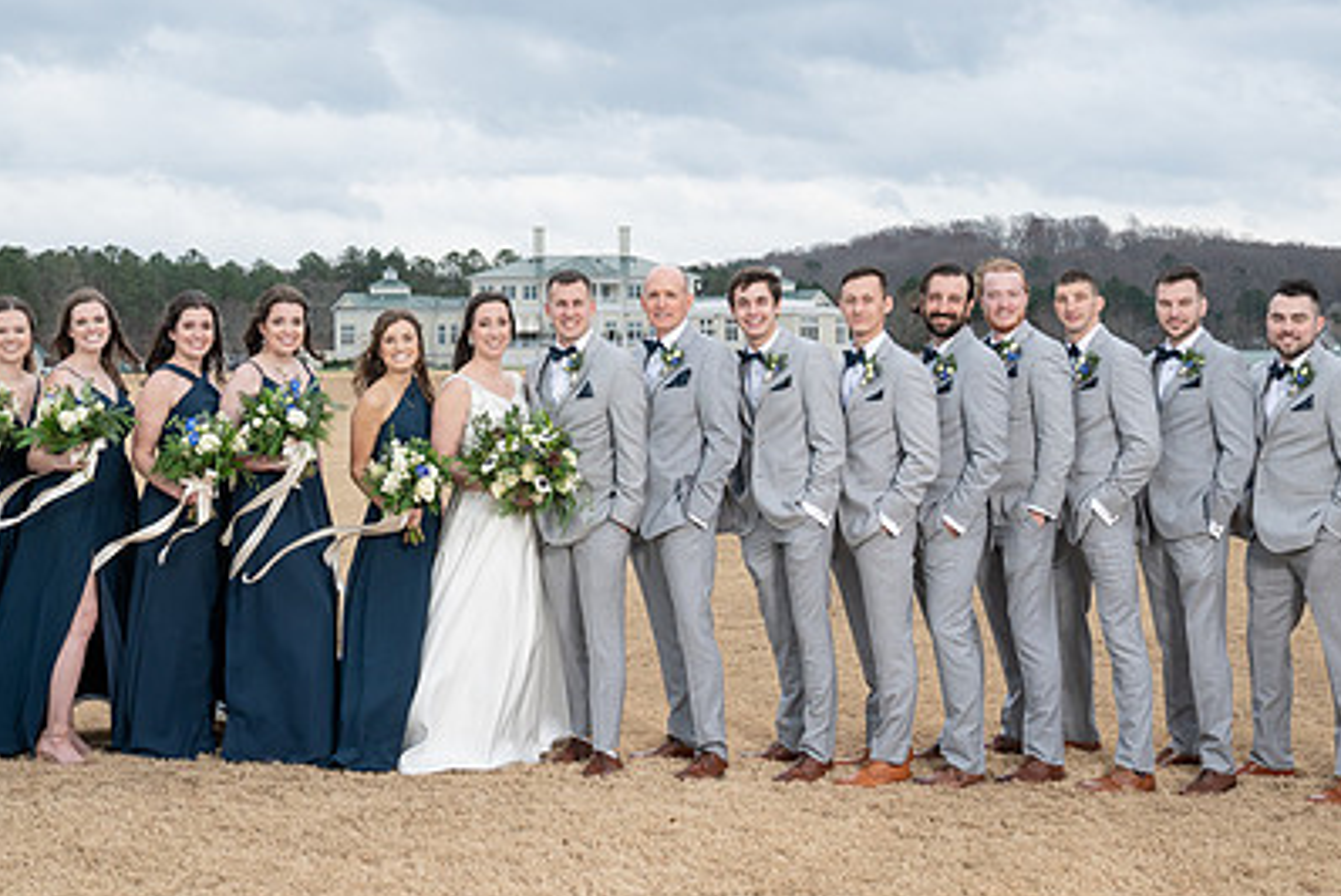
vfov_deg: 26.0
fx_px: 1938
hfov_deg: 38.0
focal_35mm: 52
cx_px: 540
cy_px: 360
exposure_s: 1/250
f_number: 5.6
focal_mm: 33
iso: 320
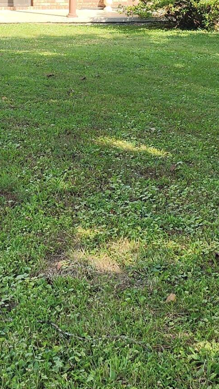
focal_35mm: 87
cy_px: 19
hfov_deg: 13.8
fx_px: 898
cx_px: 31
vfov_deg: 23.6
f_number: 1.8
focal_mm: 6.4
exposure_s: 1/291
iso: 12
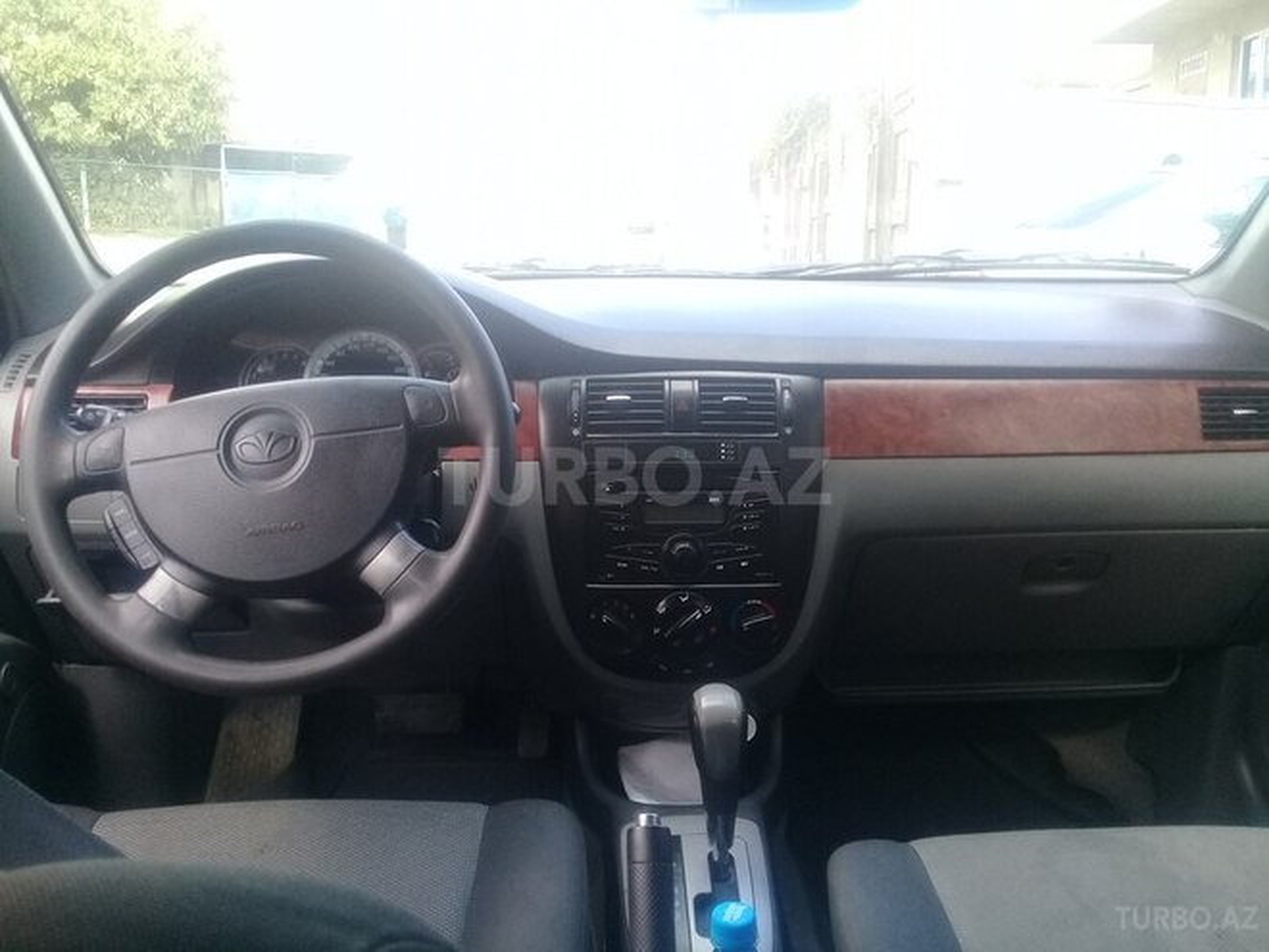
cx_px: 634
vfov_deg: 45.4
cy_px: 476
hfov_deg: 58.4
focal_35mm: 31
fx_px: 1136
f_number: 2.2
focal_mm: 3.3
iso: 80
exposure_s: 1/100
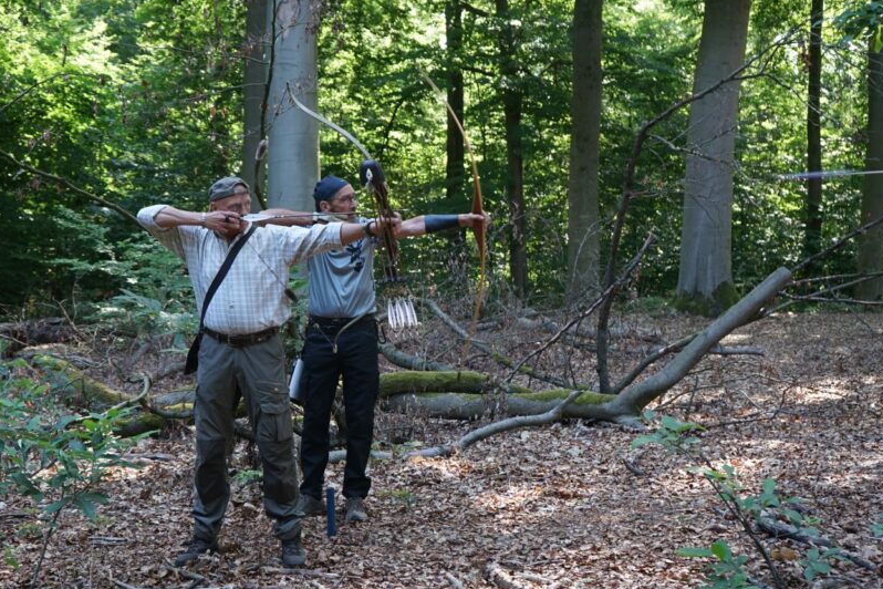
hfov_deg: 33.9
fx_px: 1447
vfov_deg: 23.0
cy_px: 323
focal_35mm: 59
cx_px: 366
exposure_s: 1/160
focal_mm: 46
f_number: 4.5
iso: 640
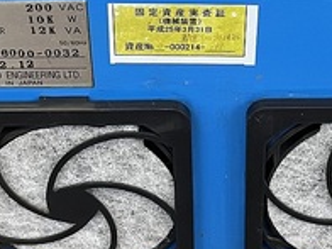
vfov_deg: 16.8
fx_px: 815
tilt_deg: -31.0
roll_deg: +1.0
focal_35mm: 85
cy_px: -34
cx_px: 215
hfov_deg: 22.9
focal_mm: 5.1
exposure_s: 1/60
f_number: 1.6
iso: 200
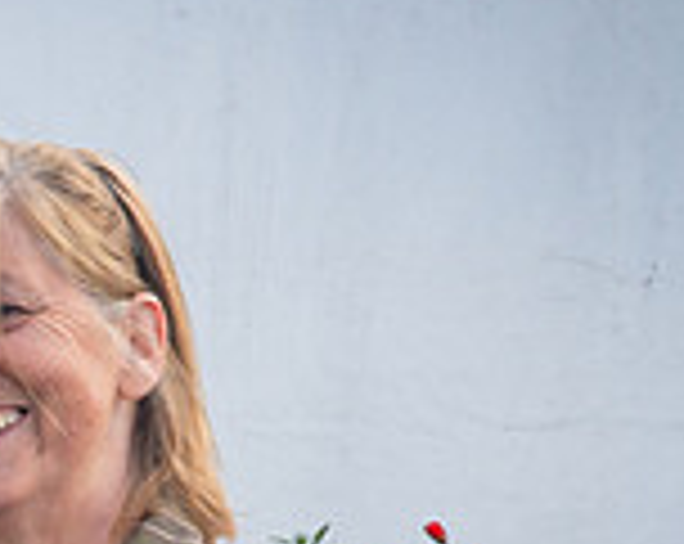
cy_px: 836
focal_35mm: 238
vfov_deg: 6.4
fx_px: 4809
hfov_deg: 8.1
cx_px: -28
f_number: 9
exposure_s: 1/50
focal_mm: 38
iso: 200
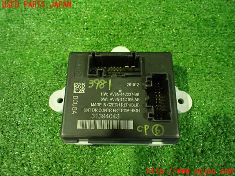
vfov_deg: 46.8
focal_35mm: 30
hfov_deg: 60.0
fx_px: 204
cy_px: 88
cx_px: 118
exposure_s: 1/30
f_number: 2.3
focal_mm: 5.4
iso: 1250
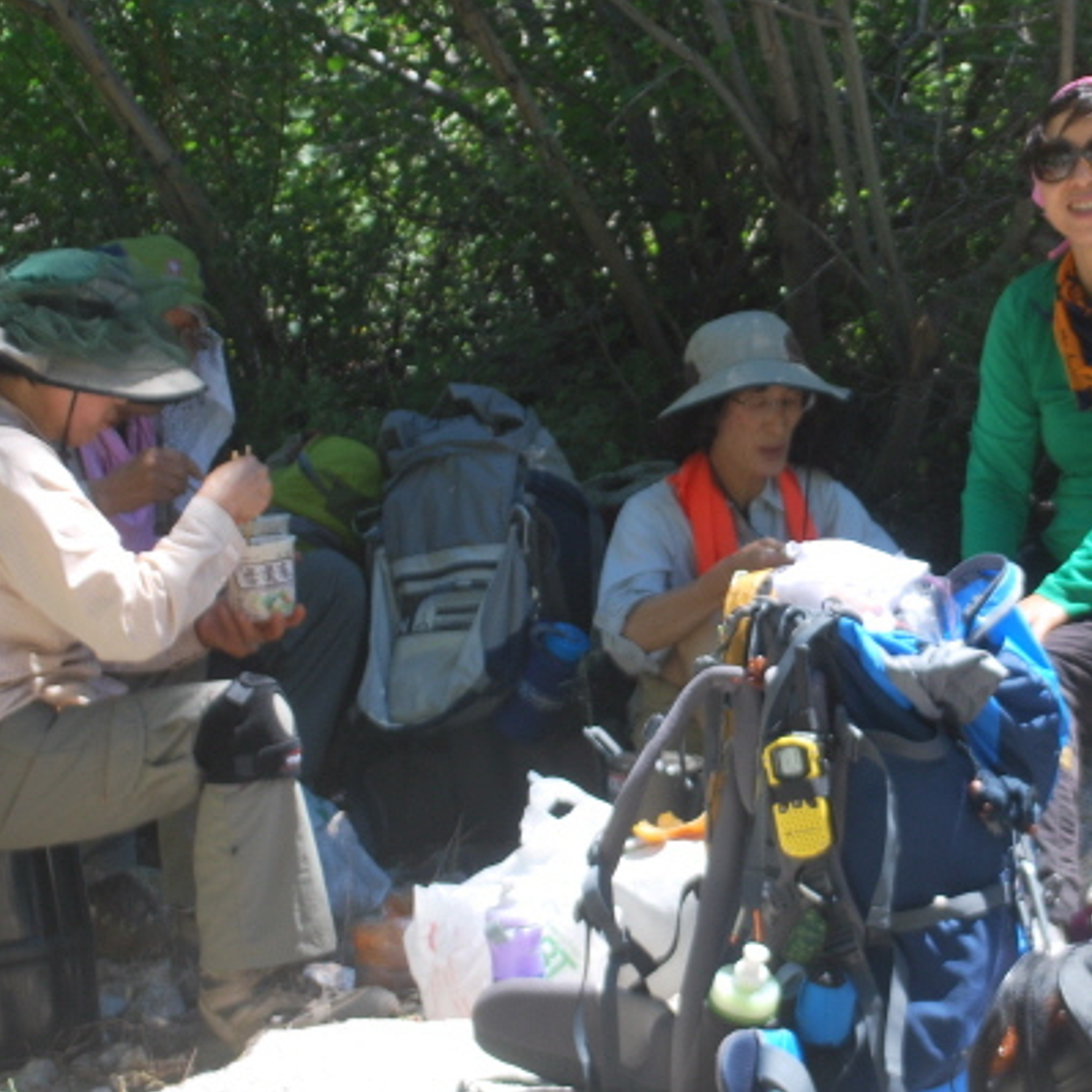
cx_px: 961
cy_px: 437
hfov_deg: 15.8
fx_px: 3890
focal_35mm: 109
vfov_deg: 16.0
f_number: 6.3
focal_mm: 38
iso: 100
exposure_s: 1/160
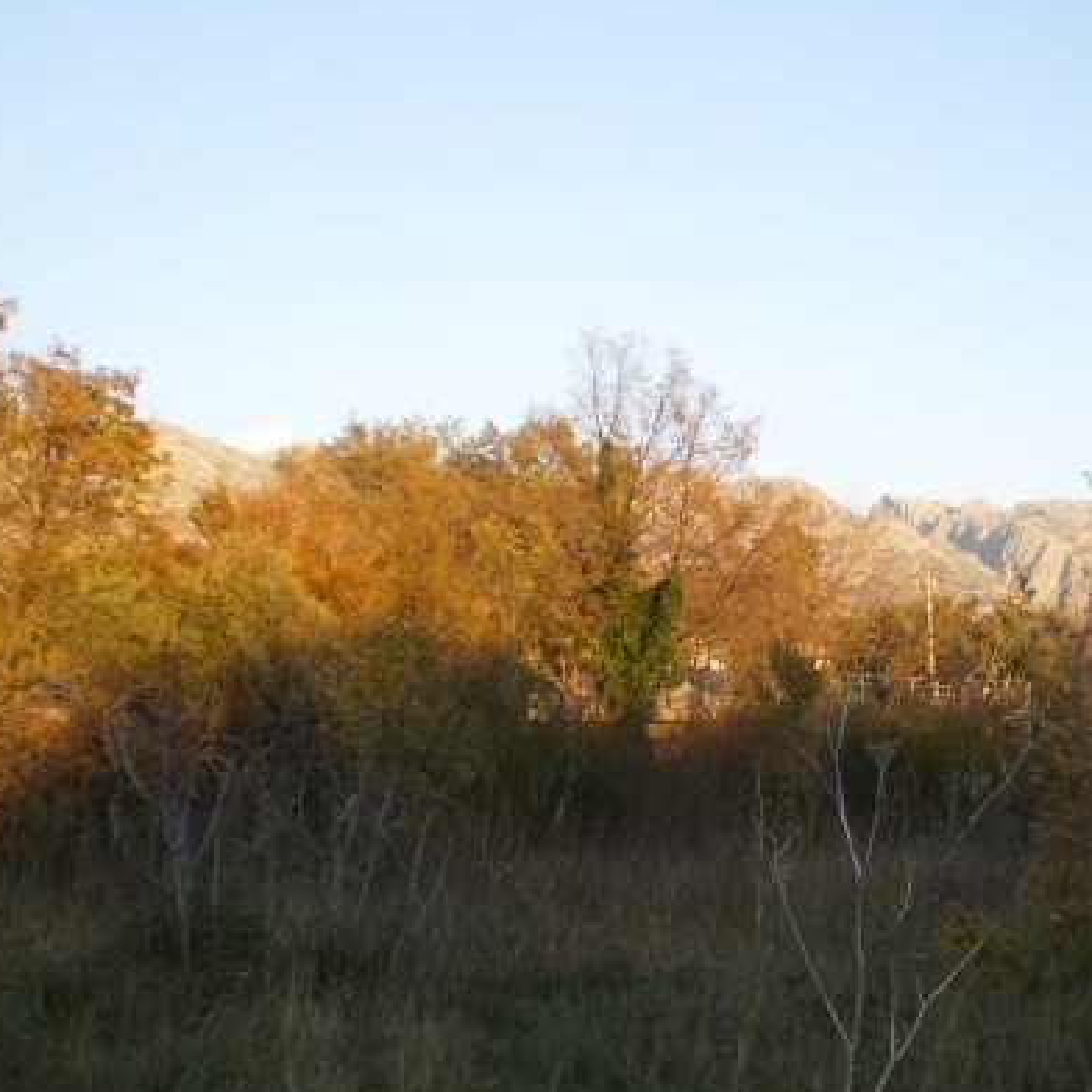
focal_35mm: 52
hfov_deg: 32.4
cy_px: 638
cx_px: 760
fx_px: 1856
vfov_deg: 32.7
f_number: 3.1
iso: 64
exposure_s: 1/160
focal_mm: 6.3
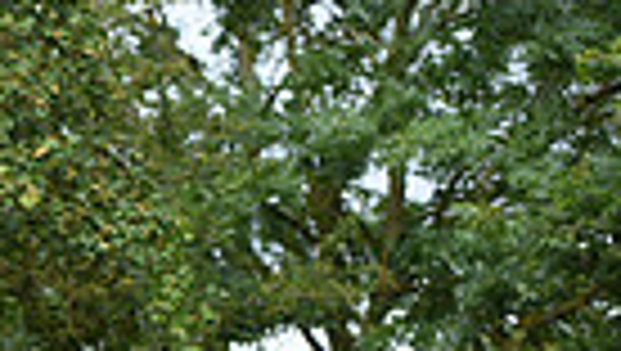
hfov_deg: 6.8
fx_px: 5061
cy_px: 792
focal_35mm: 307
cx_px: -572
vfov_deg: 3.9
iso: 360
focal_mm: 70
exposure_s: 1/1250
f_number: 3.5
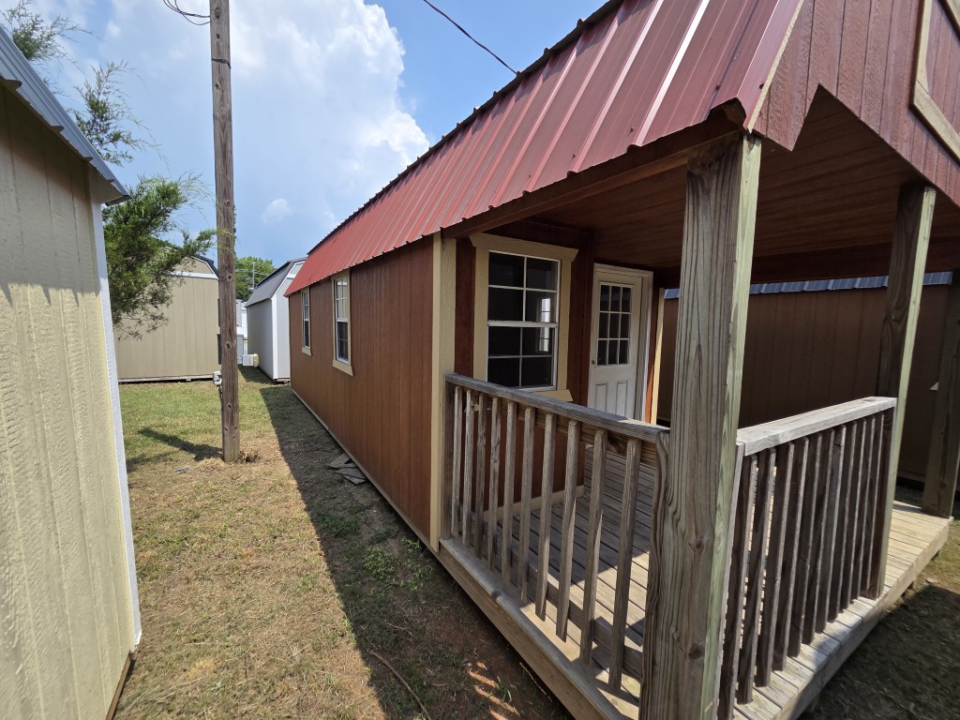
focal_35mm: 13
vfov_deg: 89.9
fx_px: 361
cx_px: 480
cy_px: 360
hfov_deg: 106.2
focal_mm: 2.2
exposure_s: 1/1751
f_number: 2.2
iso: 50
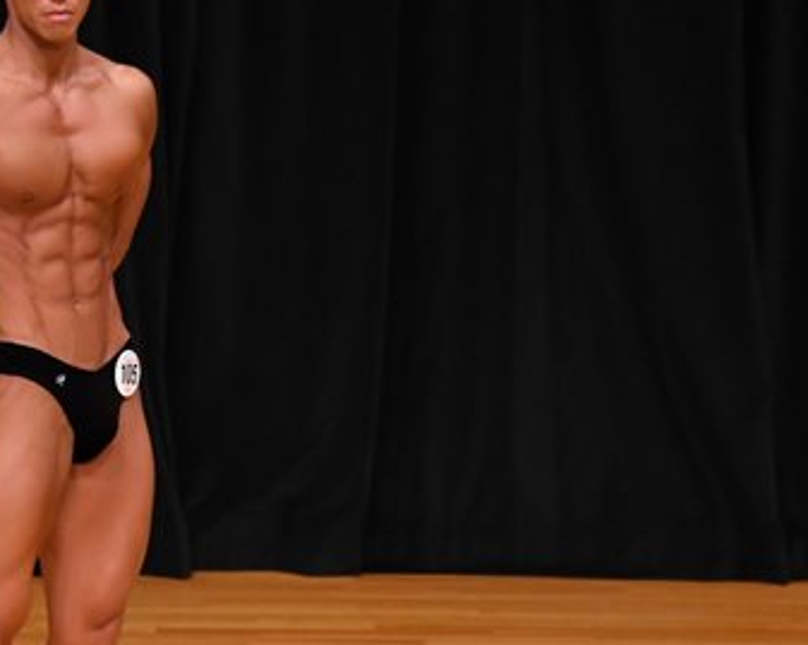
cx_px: 23
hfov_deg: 3.3
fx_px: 13930
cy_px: 400
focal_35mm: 583
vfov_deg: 2.7
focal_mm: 180
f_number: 5.6
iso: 3200
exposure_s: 1/400
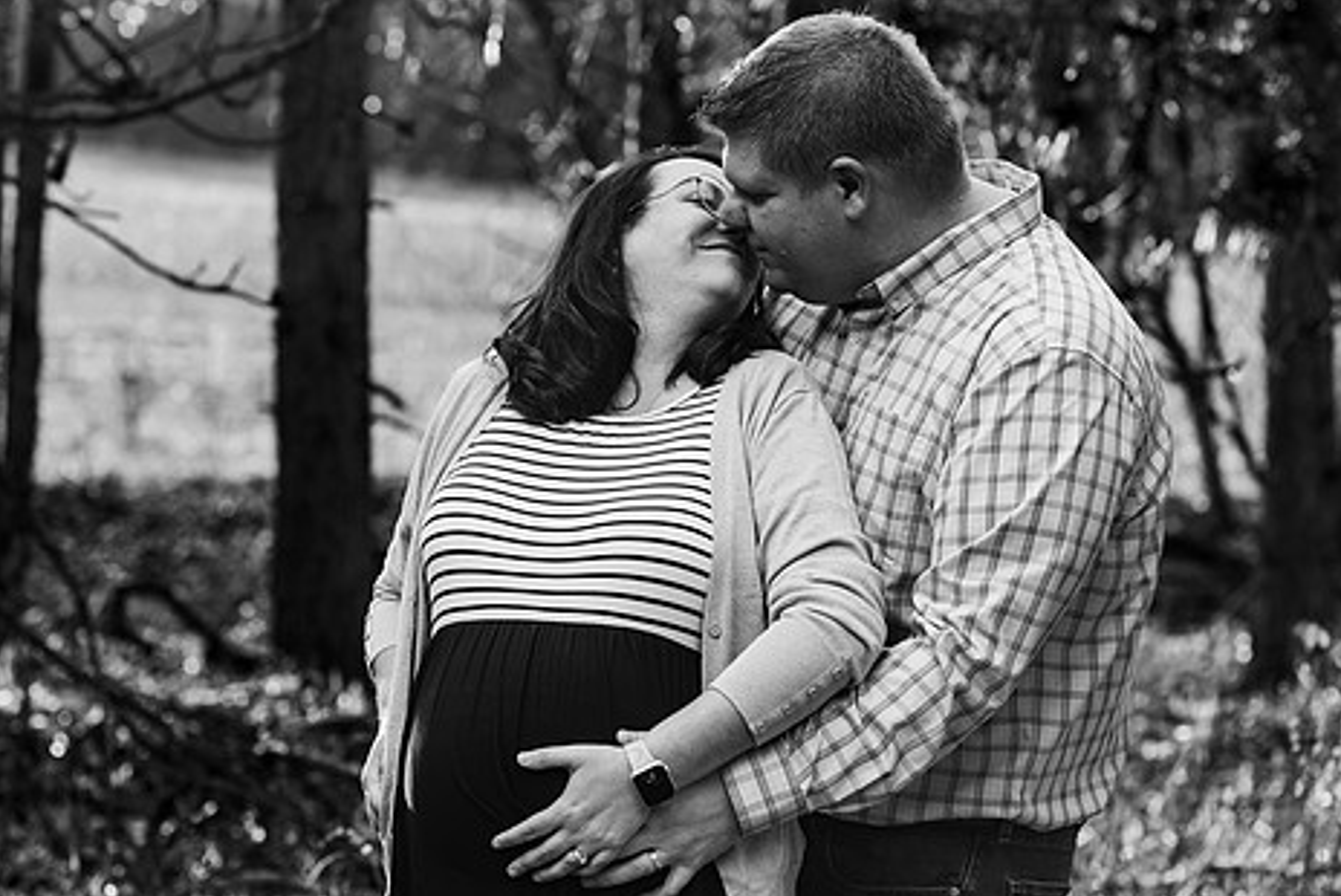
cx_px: 680
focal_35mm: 120
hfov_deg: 17.1
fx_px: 4473
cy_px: 377
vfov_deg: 11.4
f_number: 4
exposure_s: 1/200
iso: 200
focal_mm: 85
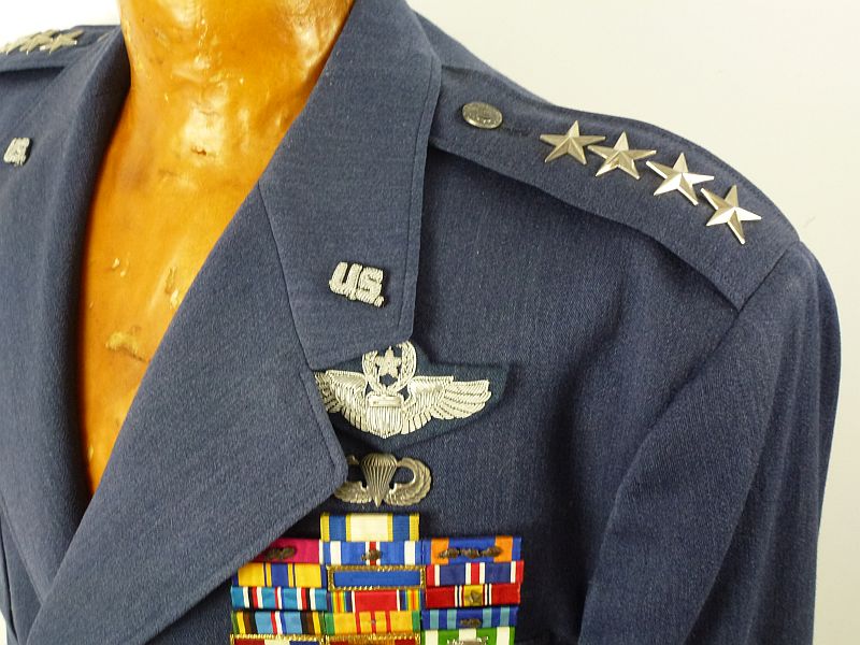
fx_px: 894
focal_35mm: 36
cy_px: 322
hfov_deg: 51.4
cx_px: 430
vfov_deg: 39.7
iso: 320
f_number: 3.7
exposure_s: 1/60
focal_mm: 6.4
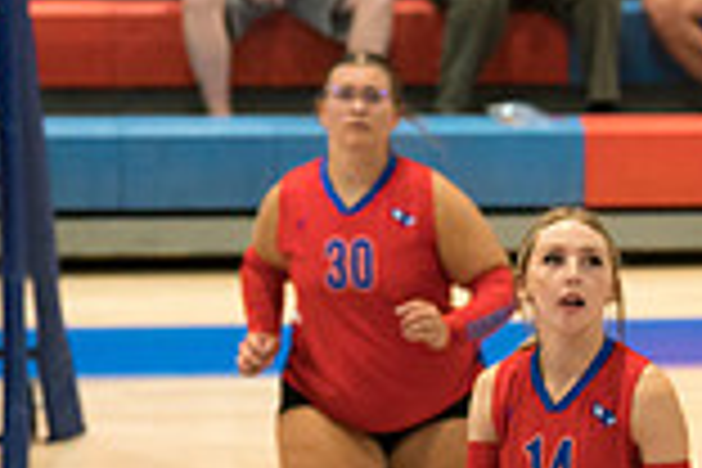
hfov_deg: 5.0
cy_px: 529
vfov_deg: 3.4
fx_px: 7936
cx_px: 1242
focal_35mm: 407
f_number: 2.8
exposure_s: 1/1000
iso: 3200
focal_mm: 102
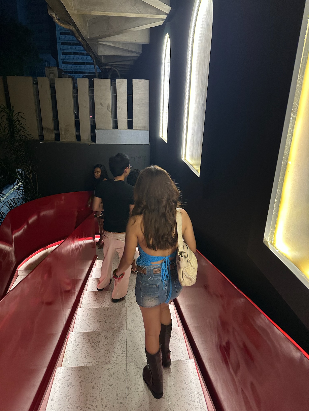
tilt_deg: -17.3
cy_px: 206
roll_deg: +0.4
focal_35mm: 24
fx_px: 286
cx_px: 154
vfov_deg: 71.6
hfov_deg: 56.8
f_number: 1.78
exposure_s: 1/62
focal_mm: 6.86
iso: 200
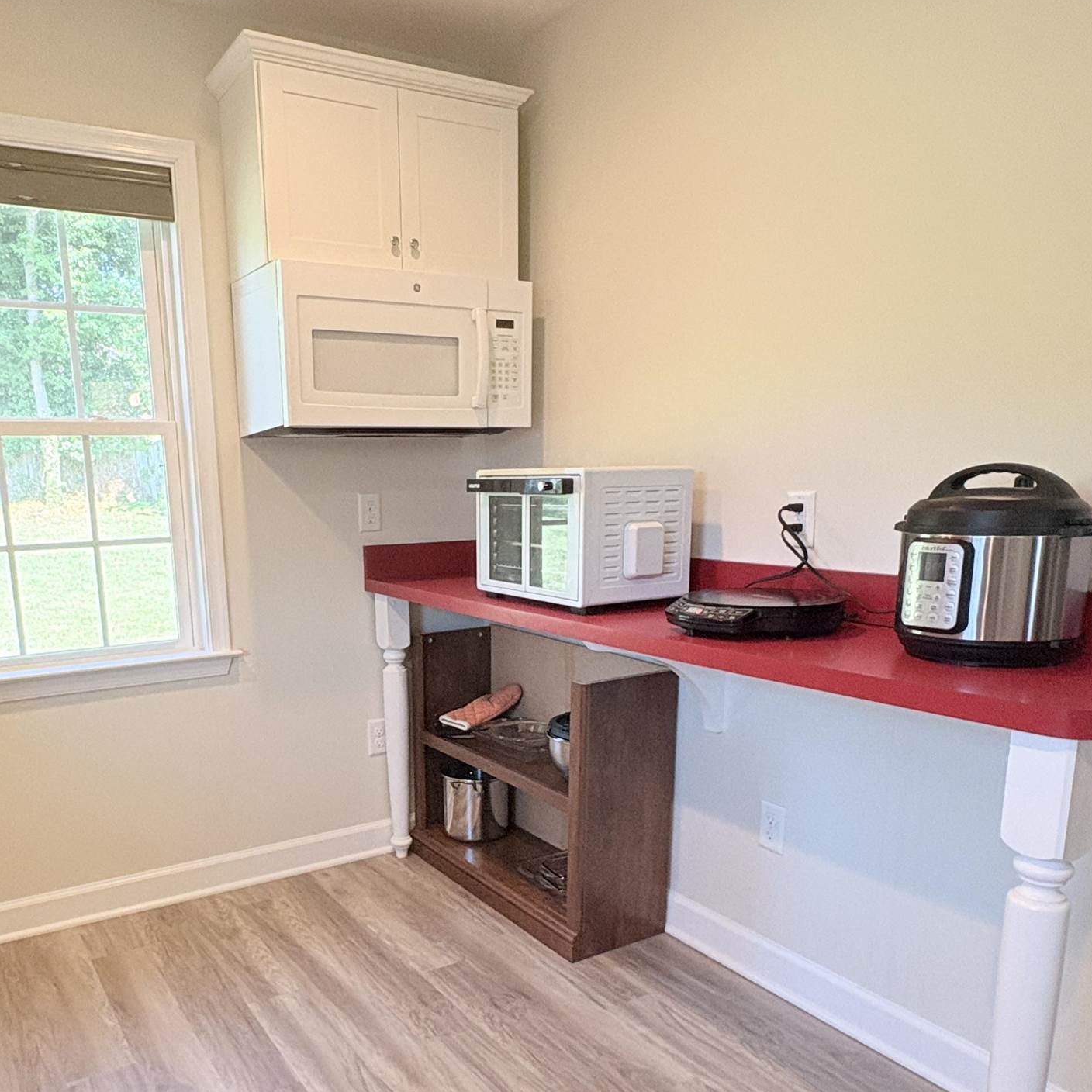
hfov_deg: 58.6
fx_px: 964
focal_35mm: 27
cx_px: 434
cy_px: 696
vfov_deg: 58.2
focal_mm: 2.22
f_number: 2.2
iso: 200
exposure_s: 1/120
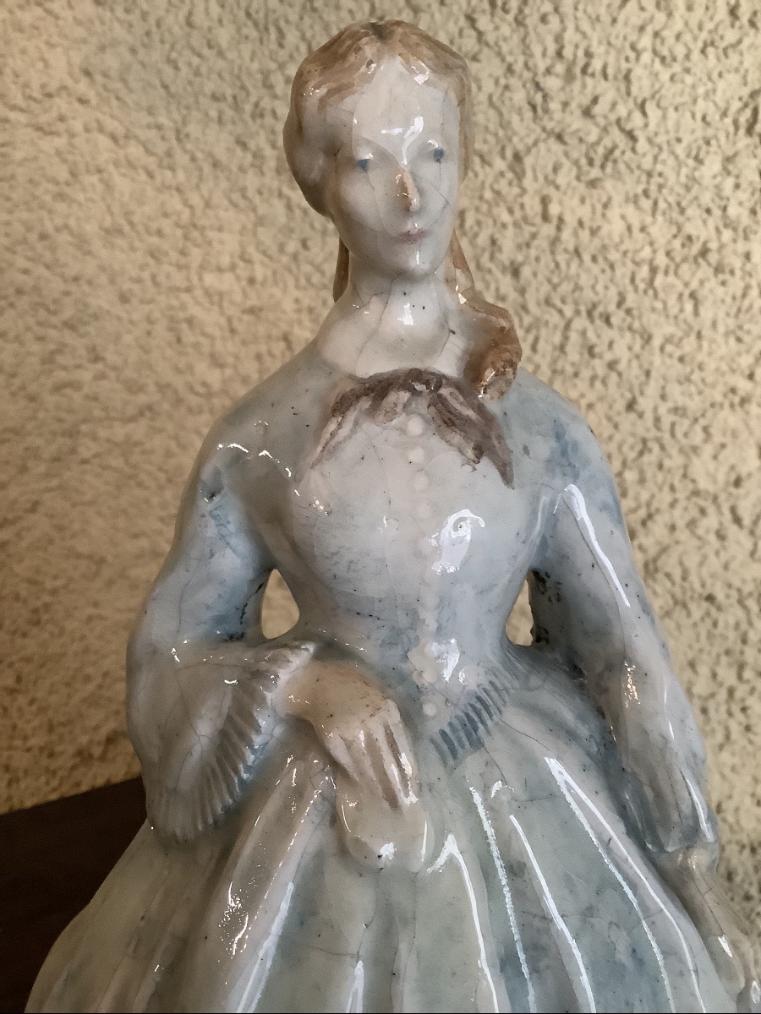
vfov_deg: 58.4
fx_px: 909
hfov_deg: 45.4
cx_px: 380
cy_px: 507
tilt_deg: -12.9
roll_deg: -1.3
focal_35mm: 31
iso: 320
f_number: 2.4
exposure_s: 1/33
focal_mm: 3.3
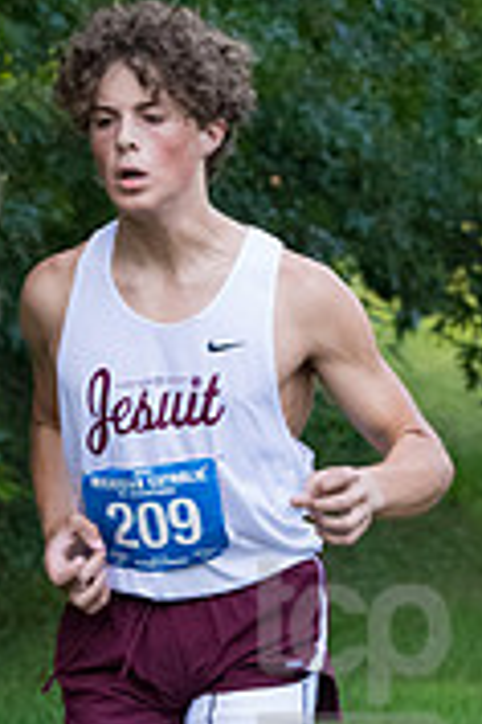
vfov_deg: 5.4
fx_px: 7651
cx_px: 353
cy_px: 671
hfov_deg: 3.6
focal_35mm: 381
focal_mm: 100
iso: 3200
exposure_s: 1/1600
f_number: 5
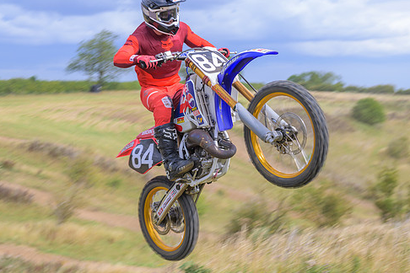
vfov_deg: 18.4
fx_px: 843
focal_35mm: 74
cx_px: 111
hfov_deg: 27.0
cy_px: 176
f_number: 4
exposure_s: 1/250
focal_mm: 48
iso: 50
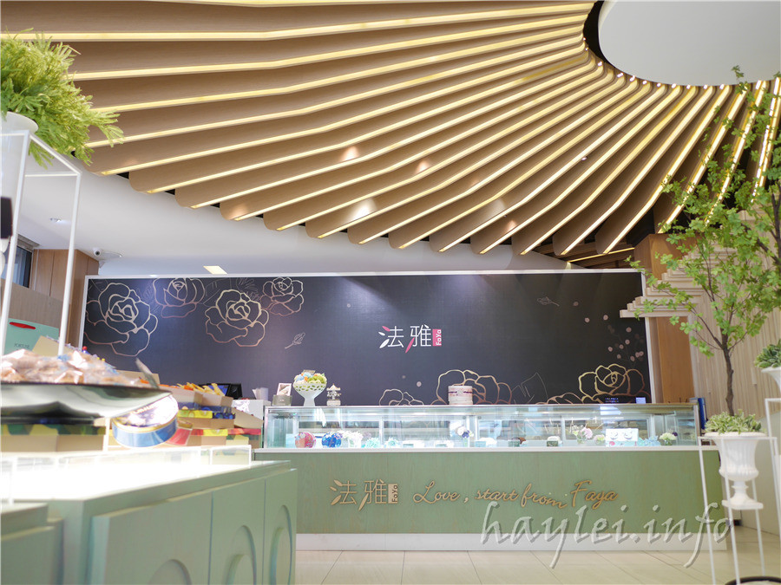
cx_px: 390
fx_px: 677
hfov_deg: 60.0
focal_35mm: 30
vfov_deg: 46.8
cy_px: 292
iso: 200
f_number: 1.7
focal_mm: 15
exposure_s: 1/80
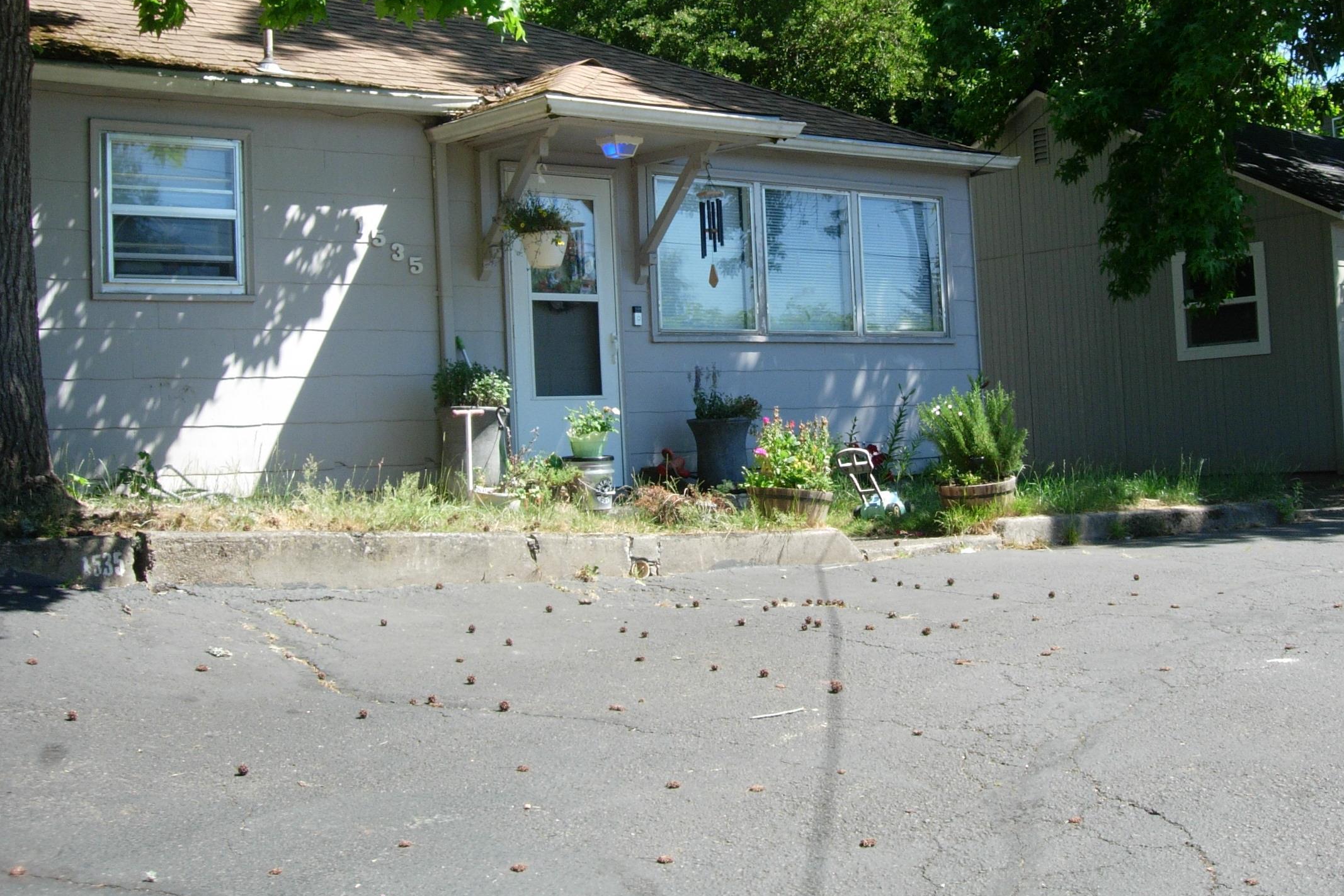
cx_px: 786
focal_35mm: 48
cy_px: 342
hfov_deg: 41.0
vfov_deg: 28.0
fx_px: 1792
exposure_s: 1/575
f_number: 2.8
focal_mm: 7.8
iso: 64
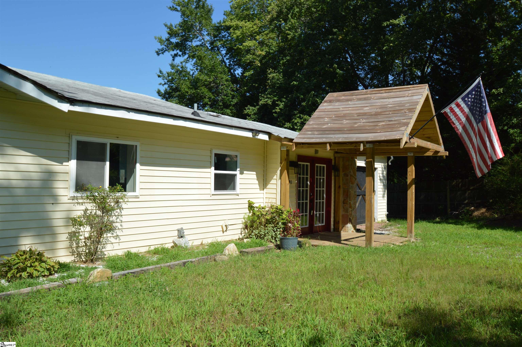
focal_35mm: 30
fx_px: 435
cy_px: 174
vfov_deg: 43.5
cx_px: 261
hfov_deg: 62.0
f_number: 8
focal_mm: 20
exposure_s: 1/250
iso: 100
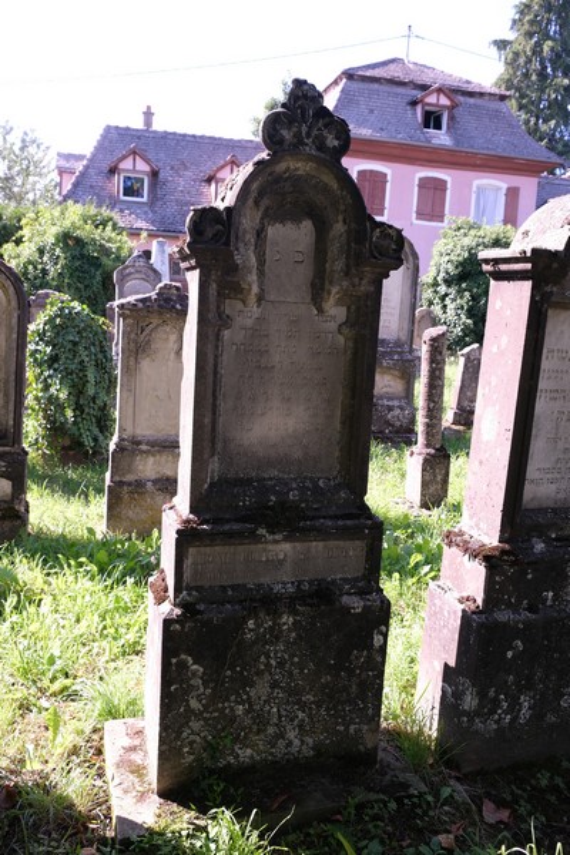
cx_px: 285
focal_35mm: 31
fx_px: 736
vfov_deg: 60.3
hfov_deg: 42.3
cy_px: 428
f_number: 5.6
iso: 500
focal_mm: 20.5
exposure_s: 1/250
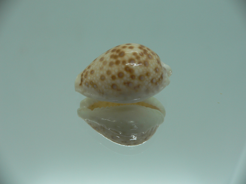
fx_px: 249
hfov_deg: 52.6
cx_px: 123
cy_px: 92
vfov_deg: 40.7
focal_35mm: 35
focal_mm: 4.6
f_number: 2.8
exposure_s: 1/60
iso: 80
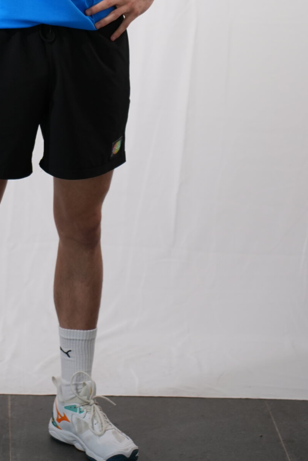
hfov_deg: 8.6
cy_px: 18
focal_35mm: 159
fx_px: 2041
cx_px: 40
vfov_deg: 12.8
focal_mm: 75
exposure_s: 1/200
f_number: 2.8
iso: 640
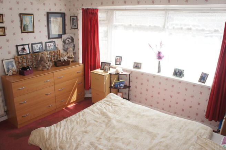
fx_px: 169
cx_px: 113
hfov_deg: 67.4
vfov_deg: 47.8
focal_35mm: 27
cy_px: 75
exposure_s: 1/100
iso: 200
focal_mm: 18
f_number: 6.3
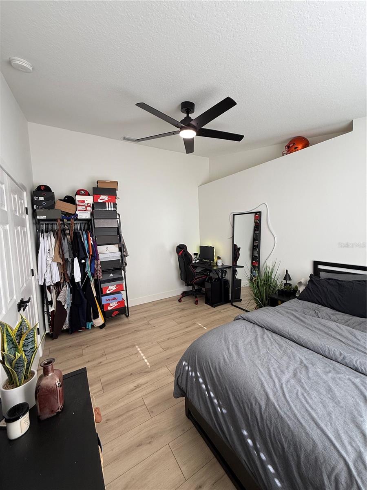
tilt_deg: -3.2
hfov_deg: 85.7
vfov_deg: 102.1
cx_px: 184
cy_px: 245
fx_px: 198
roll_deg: +2.5
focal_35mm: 14
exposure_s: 1/99
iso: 80
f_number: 2.2
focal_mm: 2.22
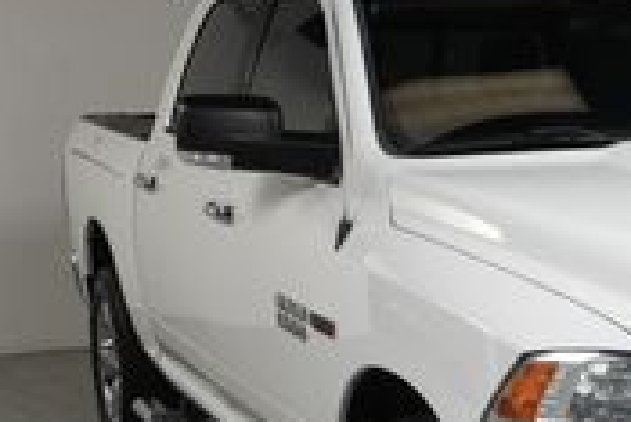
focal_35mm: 89
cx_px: 656
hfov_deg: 21.9
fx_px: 1561
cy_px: 379
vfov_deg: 15.2
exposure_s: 1/160
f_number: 13
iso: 100
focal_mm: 26
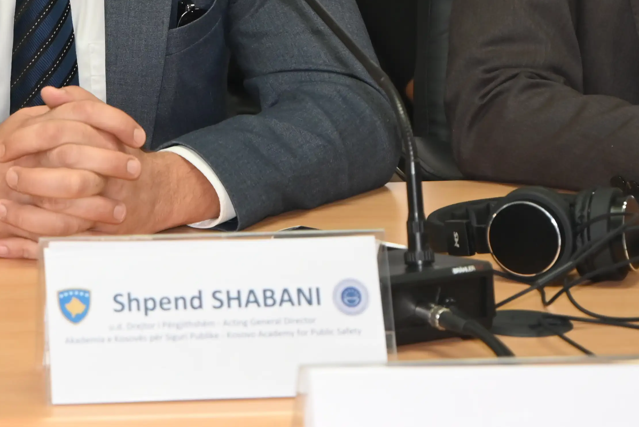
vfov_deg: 10.0
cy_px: -86
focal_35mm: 135
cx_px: 28
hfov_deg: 15.0
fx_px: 2397
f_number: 6.3
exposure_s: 1/60
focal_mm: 50
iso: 1250
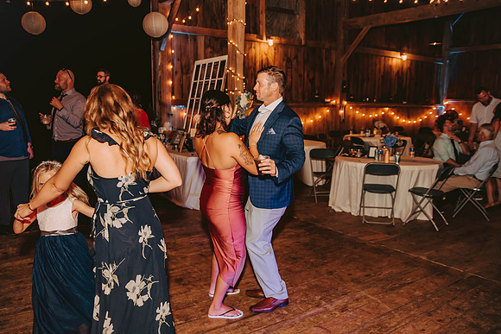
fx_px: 421
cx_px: 250
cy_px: 167
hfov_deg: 61.6
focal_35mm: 30
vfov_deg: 43.4
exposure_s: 1/160
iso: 1000
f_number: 2.8
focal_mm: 28
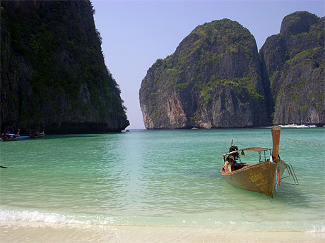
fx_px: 357
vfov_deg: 37.7
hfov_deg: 49.0
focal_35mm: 38
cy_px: 122
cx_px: 162
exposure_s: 1/320
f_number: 6.6
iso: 100
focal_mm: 6.3
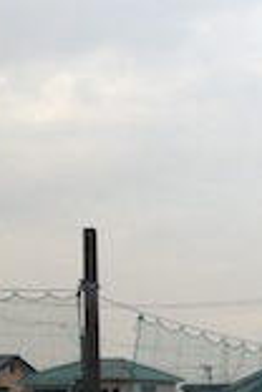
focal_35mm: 149
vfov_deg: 13.4
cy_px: 460
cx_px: 539
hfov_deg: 8.7
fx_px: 1626
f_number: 2.4
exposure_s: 1/188
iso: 50
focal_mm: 4.28
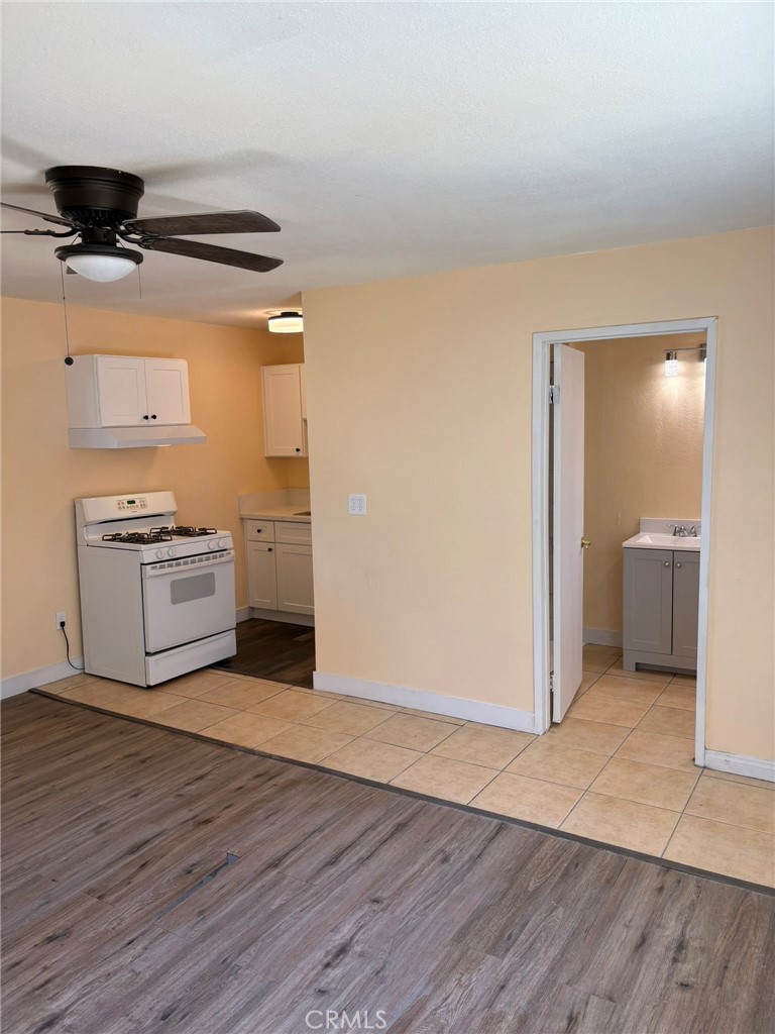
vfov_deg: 67.3
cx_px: 388
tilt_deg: -6.6
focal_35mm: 26
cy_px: 517
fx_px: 776
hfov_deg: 53.1
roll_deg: +1.3
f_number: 1.6
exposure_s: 1/122
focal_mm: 5.96
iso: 50
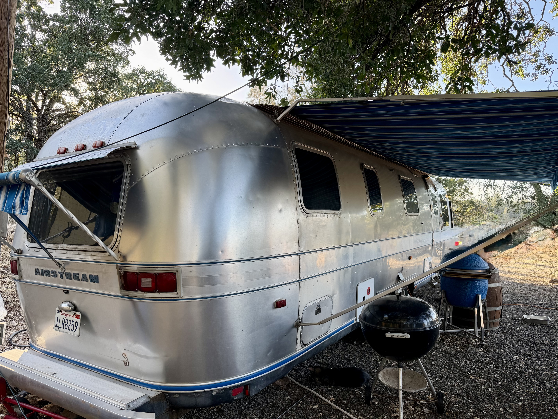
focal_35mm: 24
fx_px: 387
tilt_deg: +1.9
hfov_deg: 71.6
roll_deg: +1.7
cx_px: 279
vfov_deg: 56.8
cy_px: 210
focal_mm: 6.76
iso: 80
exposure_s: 1/335
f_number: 1.78
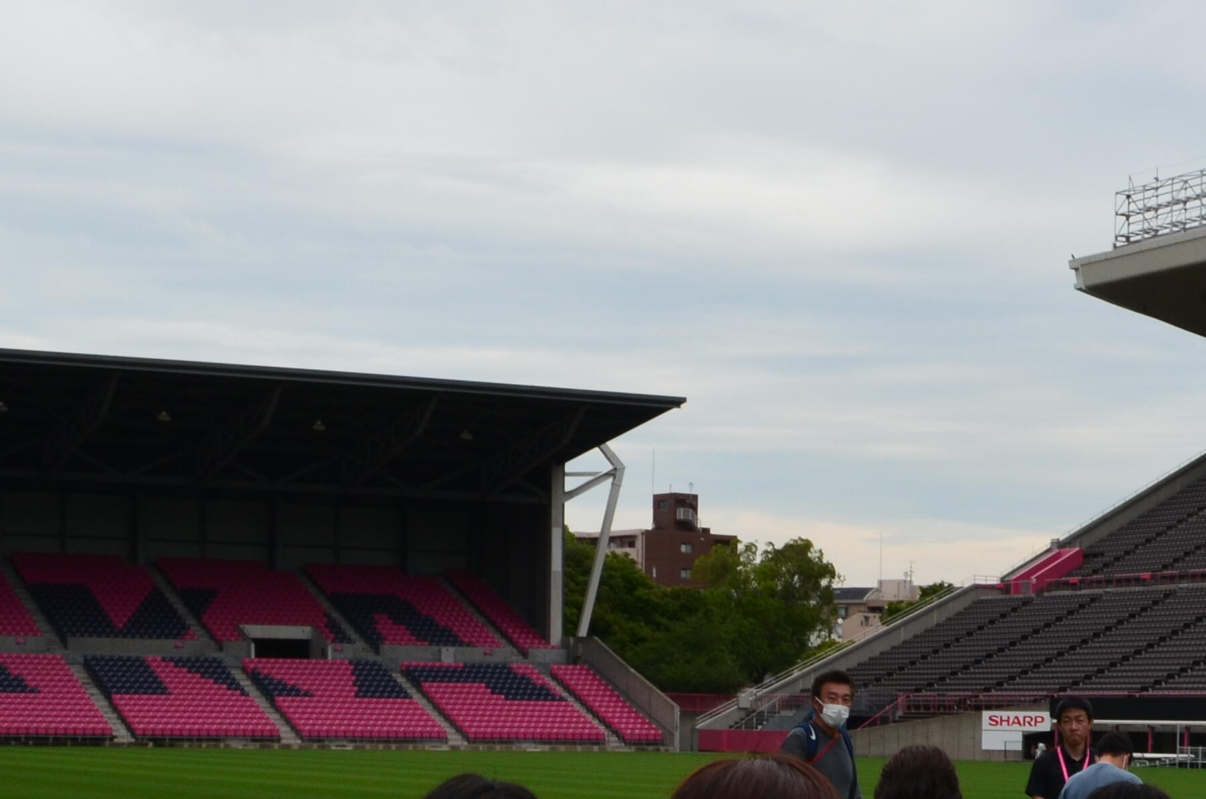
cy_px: 970
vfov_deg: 14.5
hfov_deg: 22.3
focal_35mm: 91
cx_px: 862
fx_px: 3043
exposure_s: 1/250
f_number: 10
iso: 320
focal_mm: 22
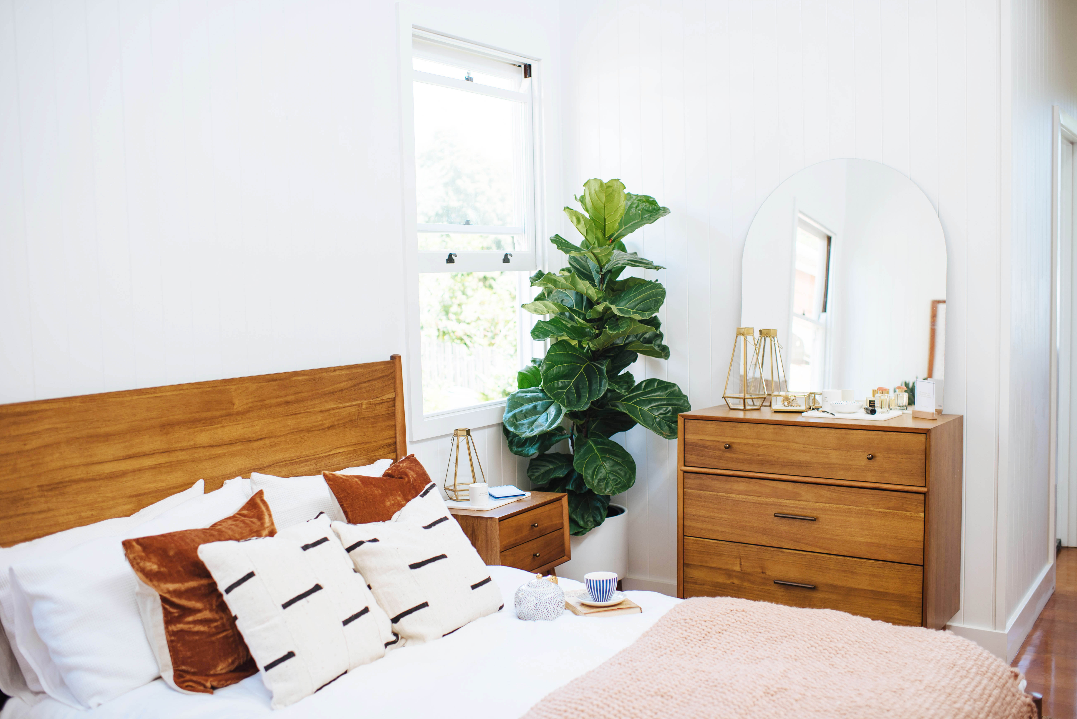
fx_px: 1047
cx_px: 538
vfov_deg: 37.9
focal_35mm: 35
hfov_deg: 54.4
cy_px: 360
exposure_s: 1/320
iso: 100
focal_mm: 35
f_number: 2.2
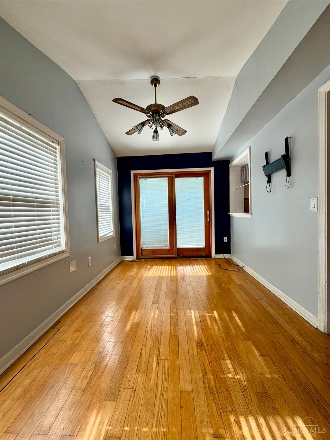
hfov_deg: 85.7
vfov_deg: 102.0
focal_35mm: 14
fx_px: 178
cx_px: 165
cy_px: 220
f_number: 2.2
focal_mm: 2.22
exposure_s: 1/121
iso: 125
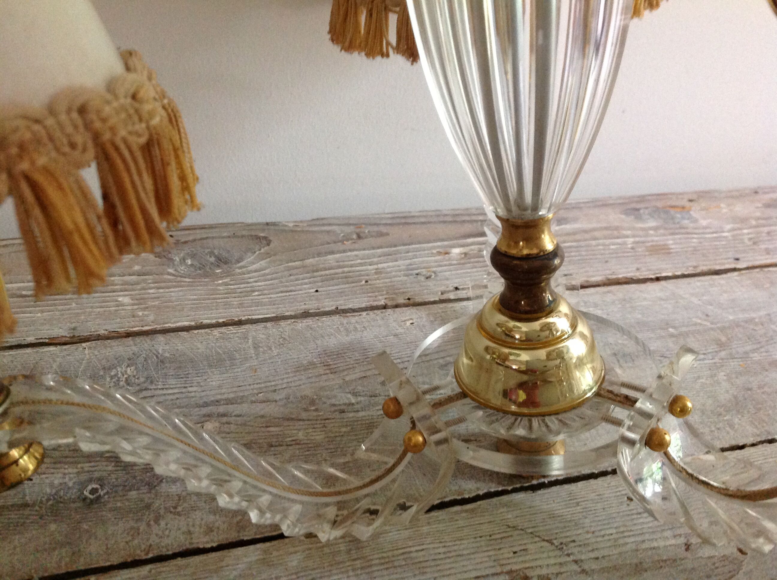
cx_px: 388
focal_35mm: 35
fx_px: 784
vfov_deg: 40.6
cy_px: 290
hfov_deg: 52.7
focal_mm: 4.28
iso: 320
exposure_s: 1/15
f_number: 2.4
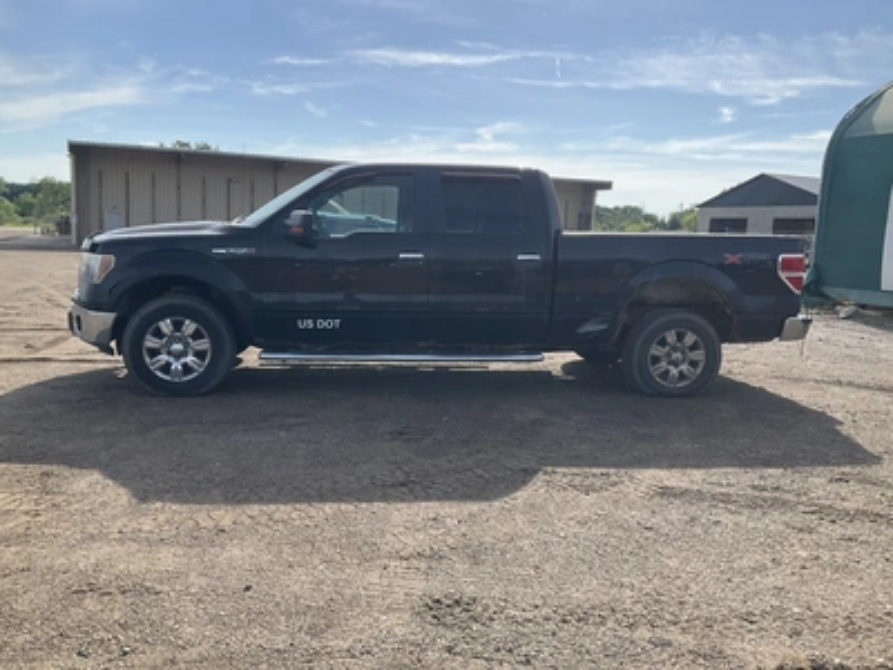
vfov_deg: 48.2
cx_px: 446
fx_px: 748
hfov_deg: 61.7
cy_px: 335
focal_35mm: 29
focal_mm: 3
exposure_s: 1/1786
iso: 25
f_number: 1.8
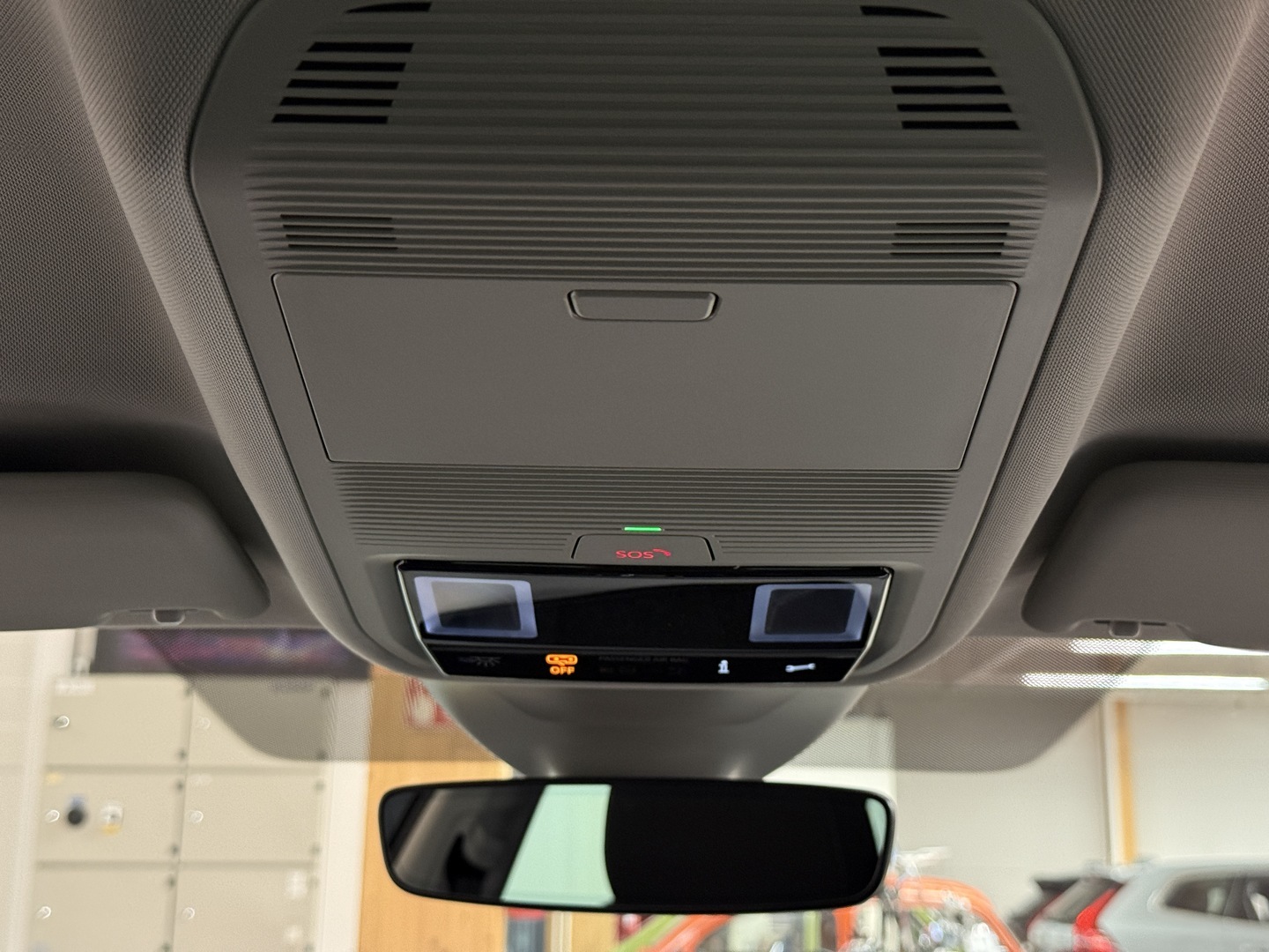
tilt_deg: +14.0
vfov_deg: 30.3
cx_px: 634
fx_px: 1760
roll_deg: -1.2
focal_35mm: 48
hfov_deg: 39.7
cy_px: 476
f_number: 1.78
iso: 400
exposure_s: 1/36
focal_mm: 6.76
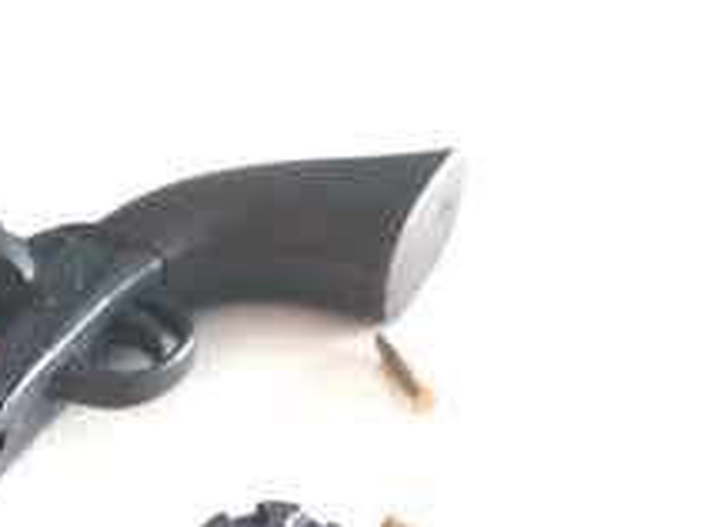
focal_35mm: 88
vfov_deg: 15.9
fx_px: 1789
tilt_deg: -47.6
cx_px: 113
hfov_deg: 21.9
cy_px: 690
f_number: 2.2
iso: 125
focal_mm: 4.15
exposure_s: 1/33
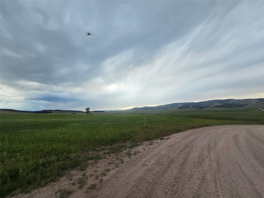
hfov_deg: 106.2
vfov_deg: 89.9
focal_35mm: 13
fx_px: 99
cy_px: 99
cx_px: 132
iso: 50
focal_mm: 2.2
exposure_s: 1/148
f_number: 2.2
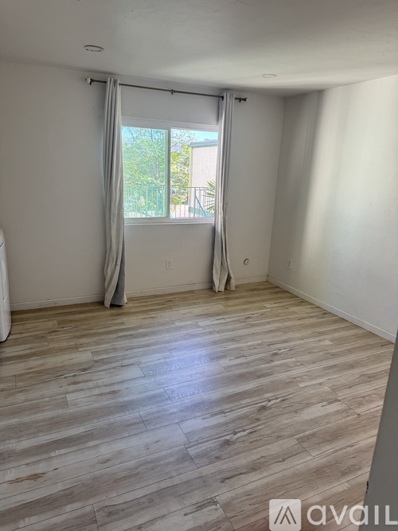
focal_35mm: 24
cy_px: 266
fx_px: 368
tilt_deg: -13.7
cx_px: 199
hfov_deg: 56.8
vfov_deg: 71.6
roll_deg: -1.6
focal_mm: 6.76
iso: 100
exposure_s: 1/120
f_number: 1.78
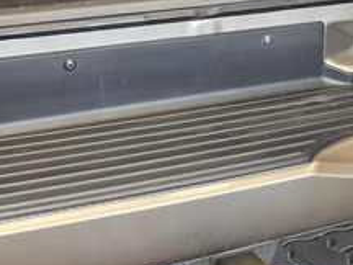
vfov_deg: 13.1
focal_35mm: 109
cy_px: -82
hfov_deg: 16.7
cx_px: 497
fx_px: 1112
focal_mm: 6.25
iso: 125
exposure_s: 1/180
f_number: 1.7
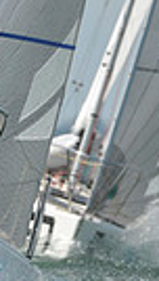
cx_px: 92
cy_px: 114
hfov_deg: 0.7
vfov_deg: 1.2
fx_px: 13489
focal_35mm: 1811
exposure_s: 1/1000
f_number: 7.1
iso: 200
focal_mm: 400
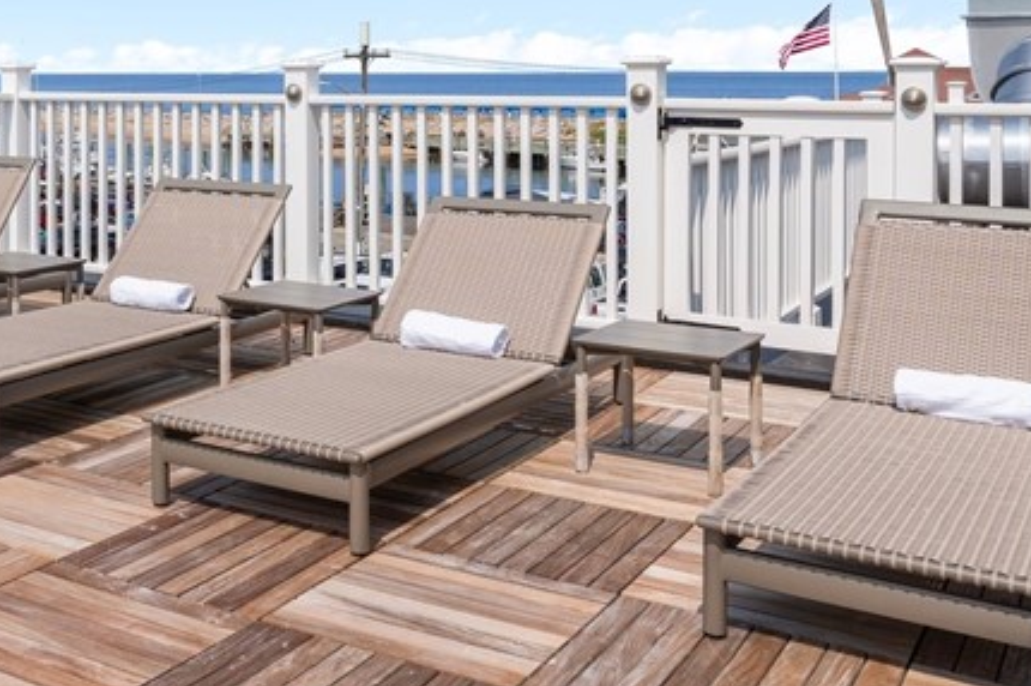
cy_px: 78
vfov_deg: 27.1
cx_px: 213
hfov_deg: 39.6
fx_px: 1374
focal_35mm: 48
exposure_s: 1/2000
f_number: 7.1
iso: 250
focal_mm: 19
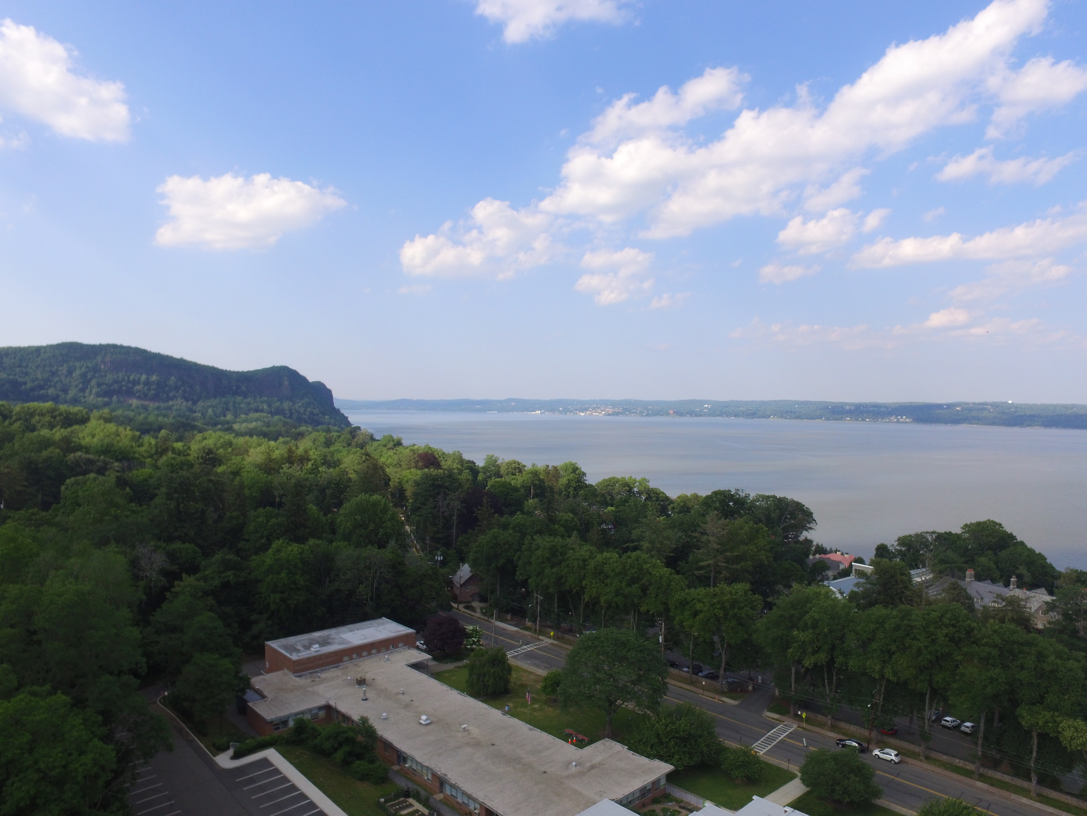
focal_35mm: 20
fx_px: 628
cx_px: 544
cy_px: 408
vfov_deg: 66.0
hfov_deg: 81.7
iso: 100
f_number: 2.8
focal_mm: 3.61
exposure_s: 1/976
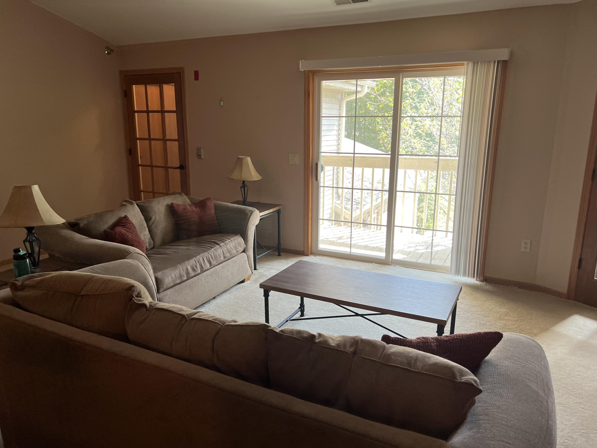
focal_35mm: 26
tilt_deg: -12.7
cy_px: 224
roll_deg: -0.4
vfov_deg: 53.1
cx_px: 298
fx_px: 448
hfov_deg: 67.3
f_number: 1.5
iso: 100
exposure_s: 1/120
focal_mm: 5.7
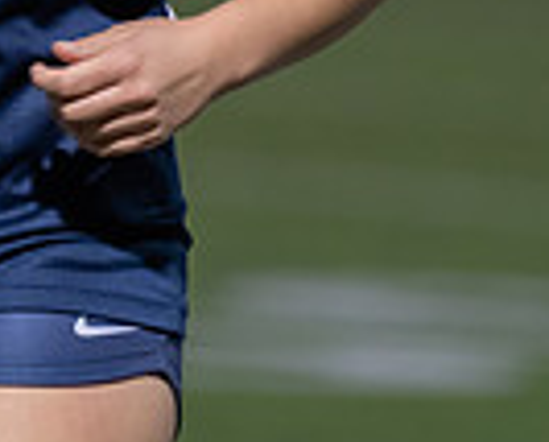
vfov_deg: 1.9
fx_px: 13288
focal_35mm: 816
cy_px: -333
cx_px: -111
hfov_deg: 2.4
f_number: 2.8
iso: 2500
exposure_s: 1/320
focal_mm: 200
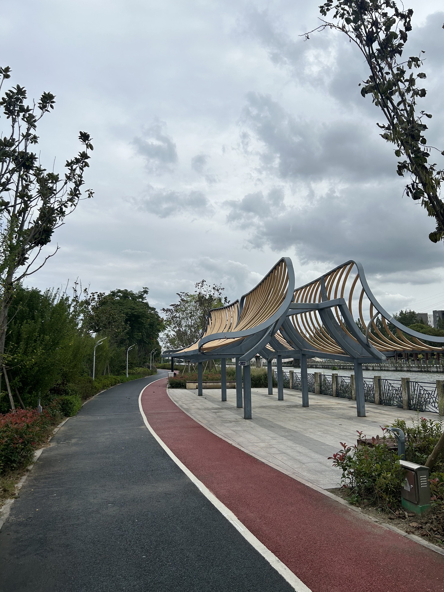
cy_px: 296
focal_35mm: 26
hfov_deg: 53.1
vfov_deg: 67.3
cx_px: 222
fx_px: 445
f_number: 1.5
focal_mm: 5.7
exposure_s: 1/6993
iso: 50
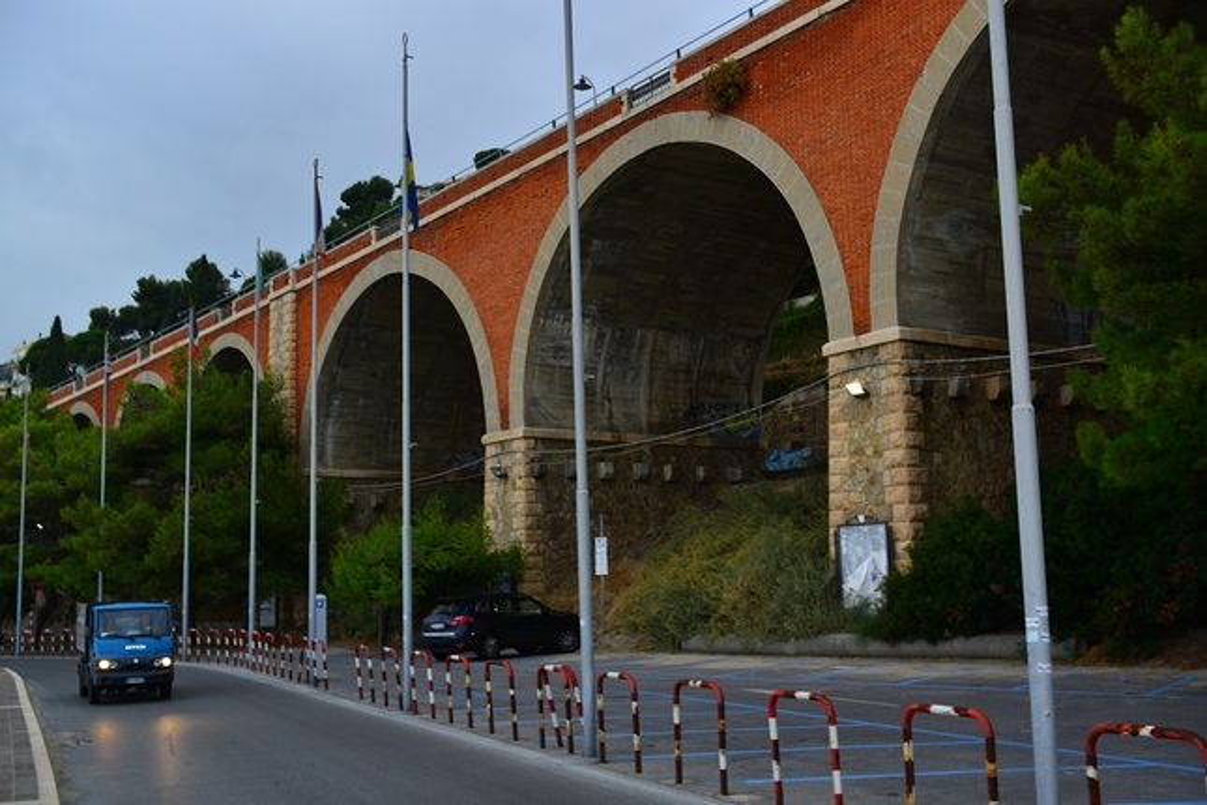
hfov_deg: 48.5
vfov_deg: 33.4
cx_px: 604
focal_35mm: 40
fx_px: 1341
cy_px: 402
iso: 100
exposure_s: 1/30
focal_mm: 40
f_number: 4
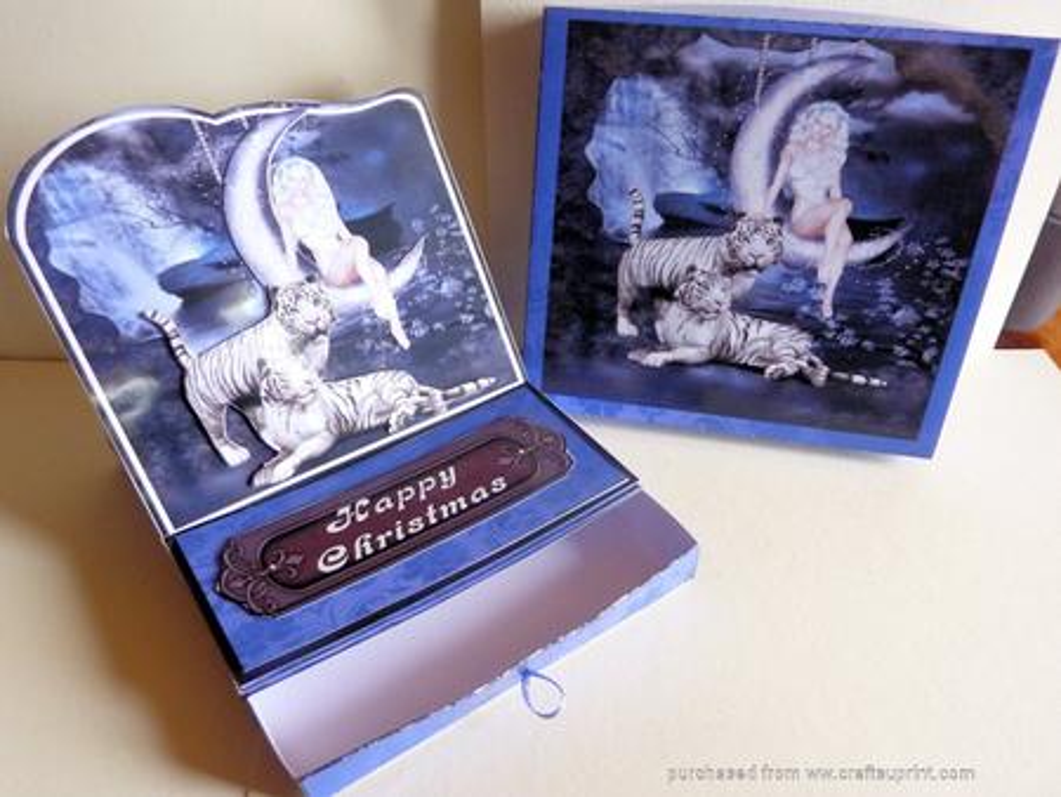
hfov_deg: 69.4
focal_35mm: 25
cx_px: 530
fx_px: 767
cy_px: 398
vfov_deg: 54.9
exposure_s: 1/10
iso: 400
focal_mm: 4.1
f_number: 3.3
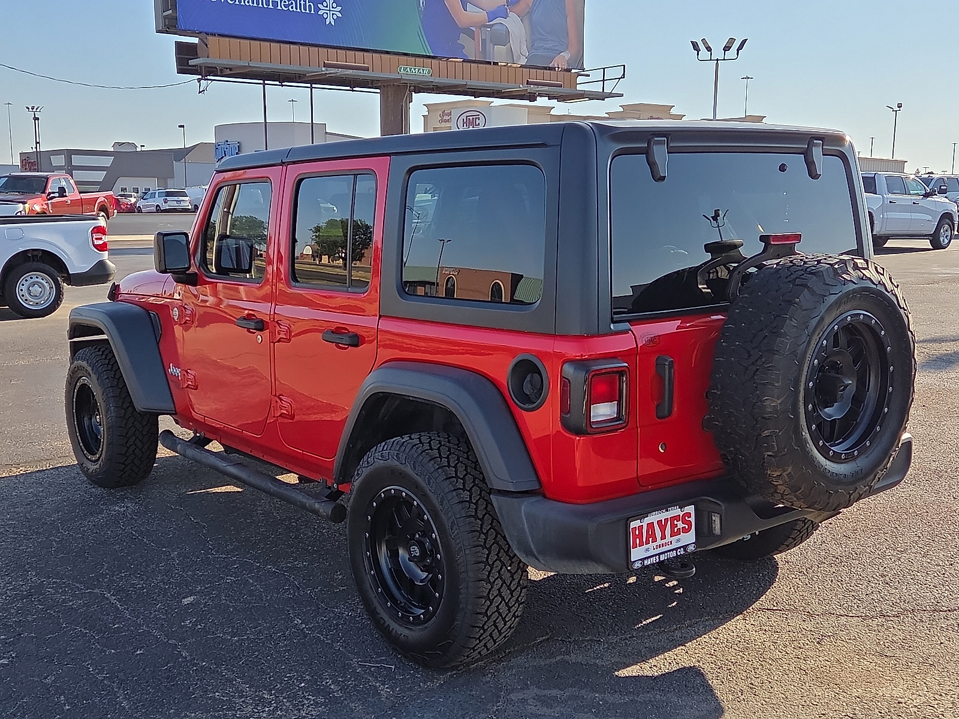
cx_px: 480
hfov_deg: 47.9
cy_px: 360
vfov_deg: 36.8
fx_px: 1080
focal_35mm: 39
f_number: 1.8
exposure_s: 1/2000
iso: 25
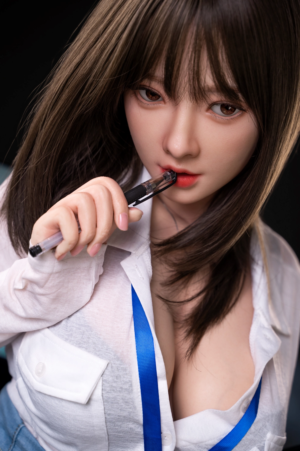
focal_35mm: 65
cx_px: 150
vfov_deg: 31.0
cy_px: 226
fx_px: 813
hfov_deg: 20.9
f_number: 4.5
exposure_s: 1/125
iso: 50
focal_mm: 65
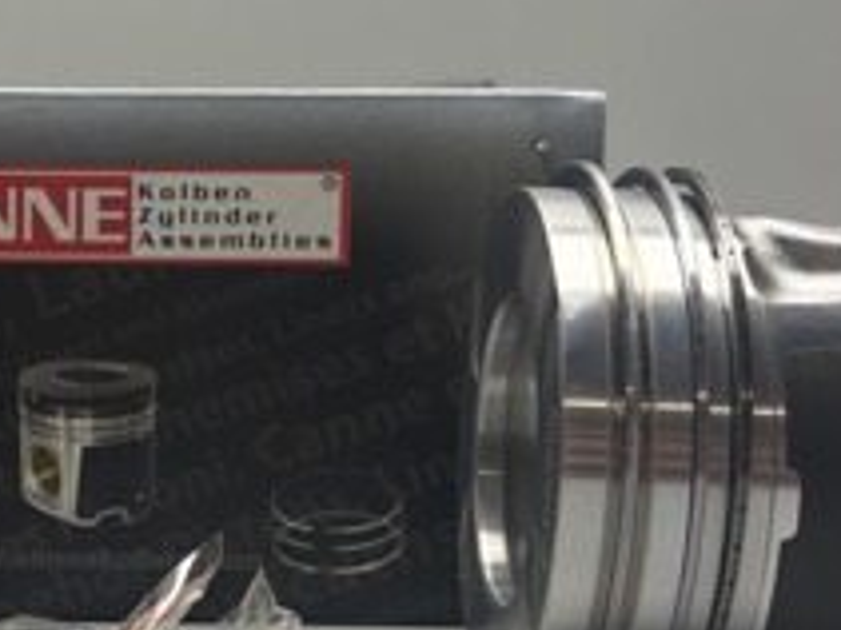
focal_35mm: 79
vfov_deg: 18.6
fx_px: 1918
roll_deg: -0.4
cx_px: 64
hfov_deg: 24.0
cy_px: 351
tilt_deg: -2.4
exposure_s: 1/50
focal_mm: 5.96
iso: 80
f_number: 1.6
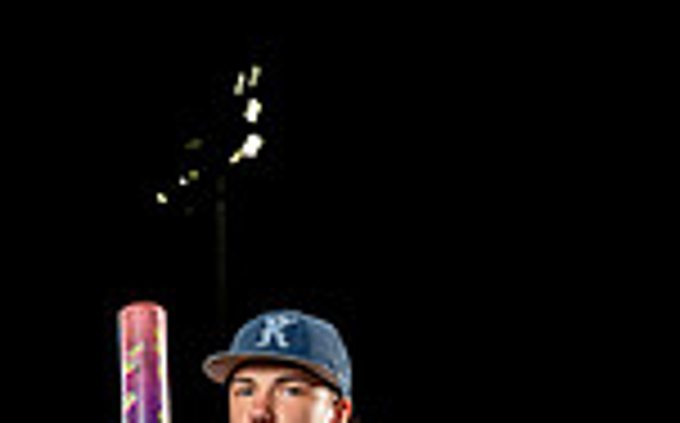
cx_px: 167
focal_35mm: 134
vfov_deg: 8.9
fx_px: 2481
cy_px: 976
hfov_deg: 15.5
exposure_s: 1/250
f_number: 5.6
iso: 800
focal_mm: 44
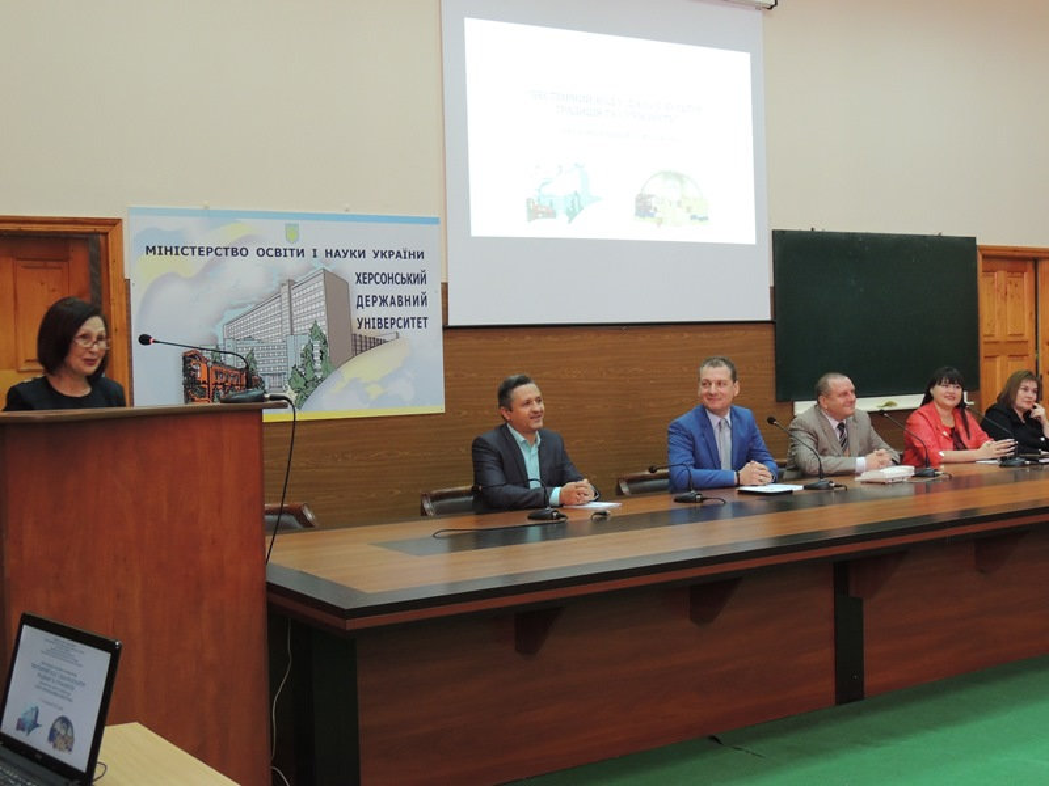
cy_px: 393
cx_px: 524
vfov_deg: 30.9
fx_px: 1424
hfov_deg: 40.4
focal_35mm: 47
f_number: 3.5
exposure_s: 1/25
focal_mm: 8.3
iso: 400
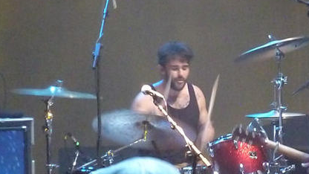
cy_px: 138
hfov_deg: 3.4
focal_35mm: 644
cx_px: 186
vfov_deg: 1.9
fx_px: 5277
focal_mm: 68.8
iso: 3200
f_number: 5.9
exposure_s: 1/20
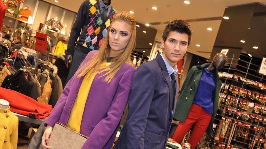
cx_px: 133
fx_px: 381
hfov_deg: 38.5
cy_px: 88
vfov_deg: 22.2
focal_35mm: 54
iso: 1600
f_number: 4.2
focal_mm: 34
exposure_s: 1/80
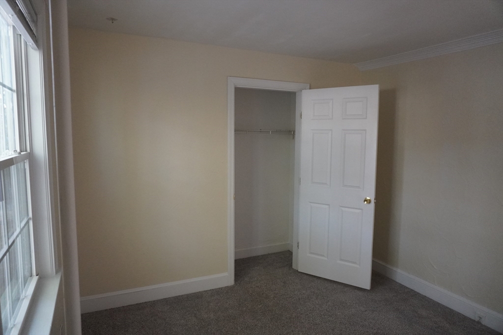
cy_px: 168
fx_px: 335
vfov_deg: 53.1
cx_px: 252
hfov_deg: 73.7
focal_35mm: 24
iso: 2500
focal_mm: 16
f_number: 3.5
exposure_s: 1/160
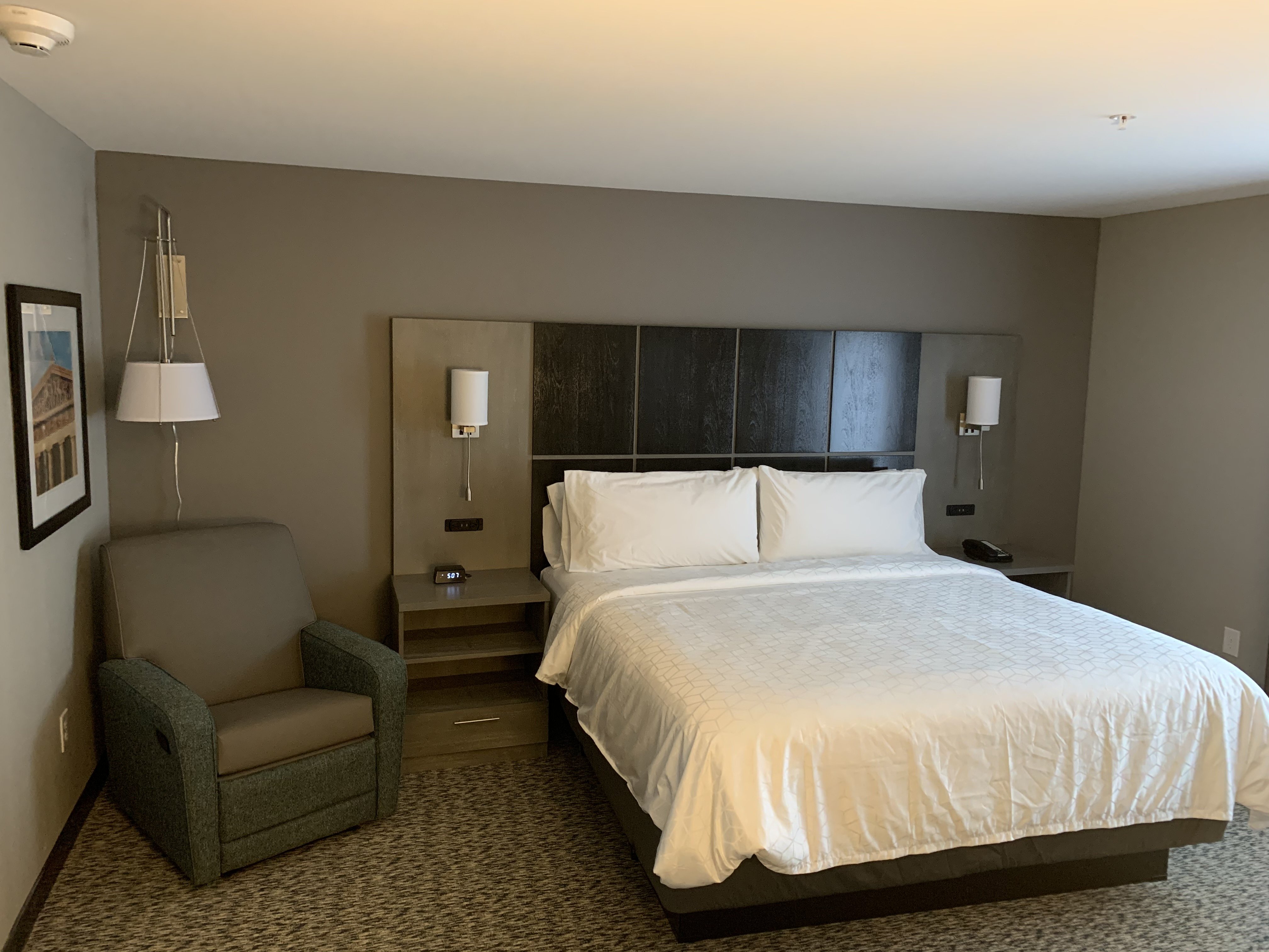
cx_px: 634
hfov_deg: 67.3
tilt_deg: -8.0
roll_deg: -1.1
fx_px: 953
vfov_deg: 53.1
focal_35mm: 26
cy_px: 476
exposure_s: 1/40
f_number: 1.8
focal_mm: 4.25
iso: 400
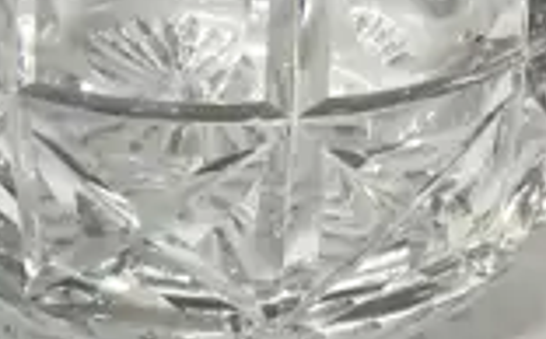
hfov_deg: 10.1
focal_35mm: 202
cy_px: 70
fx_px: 3001
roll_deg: +0.2
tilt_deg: -27.0
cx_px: -248
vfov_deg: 6.5
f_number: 2.2
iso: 40
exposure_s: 1/33
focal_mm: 4.15
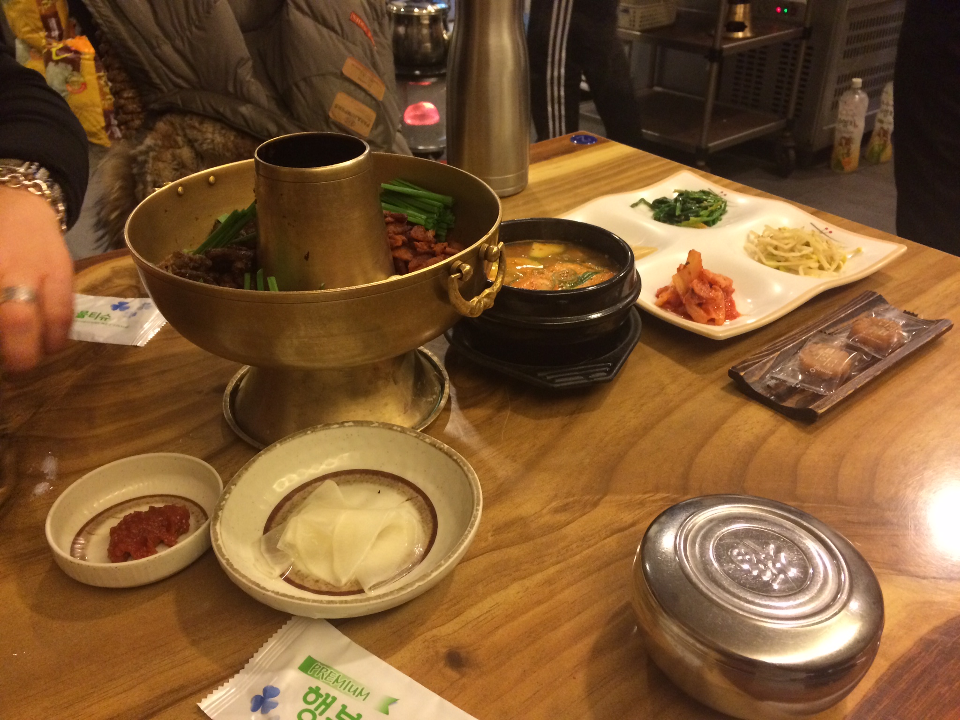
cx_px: 480
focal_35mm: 29
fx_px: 804
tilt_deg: -34.8
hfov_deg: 61.7
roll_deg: +1.3
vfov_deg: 48.2
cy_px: 360
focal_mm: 4.15
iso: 250
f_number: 2.2
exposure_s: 1/30
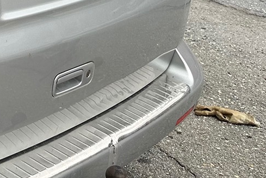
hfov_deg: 16.5
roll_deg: -2.2
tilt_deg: -12.4
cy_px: -124
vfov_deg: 12.4
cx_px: -216
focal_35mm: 103
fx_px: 761
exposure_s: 1/182
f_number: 1.78
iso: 64
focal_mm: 6.86
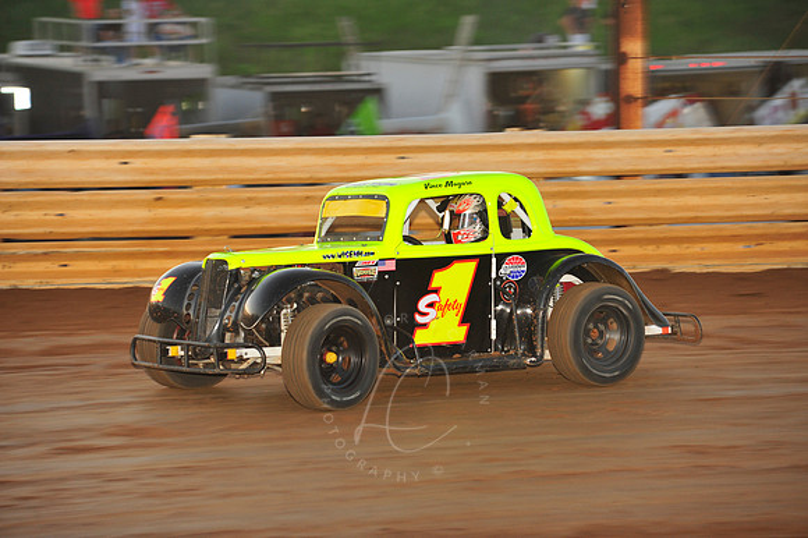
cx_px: 404
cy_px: 269
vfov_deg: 6.9
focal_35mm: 200
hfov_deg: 10.3
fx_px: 4486
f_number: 6.3
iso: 800
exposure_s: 1/320
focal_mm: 200
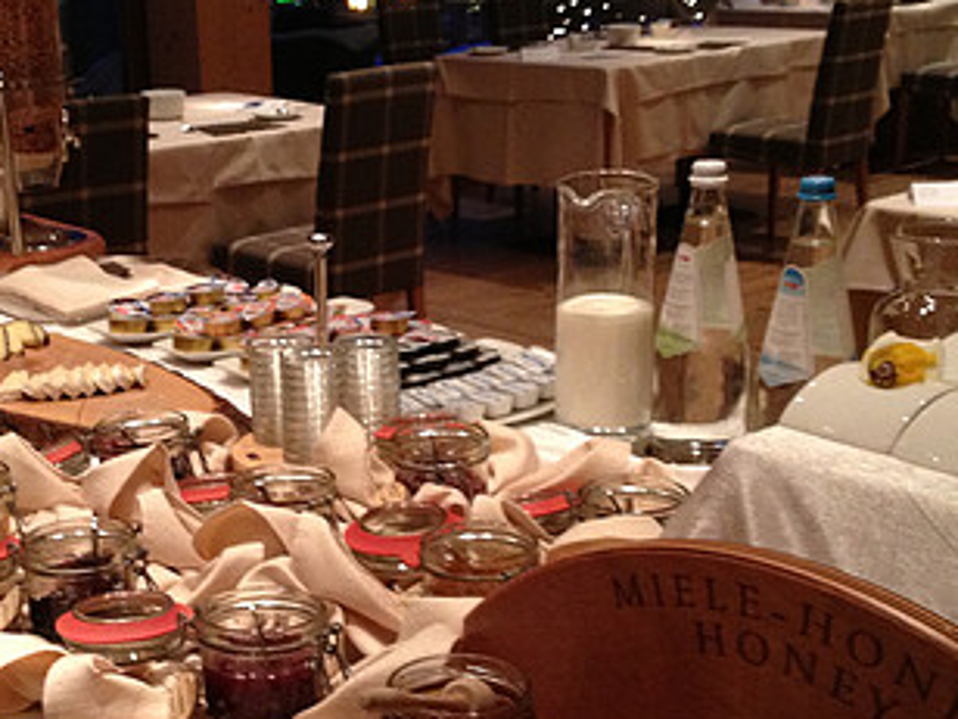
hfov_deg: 29.2
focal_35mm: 66
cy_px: 440
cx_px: 342
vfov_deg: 22.2
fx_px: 1827
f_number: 2.4
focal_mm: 4.28
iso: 250
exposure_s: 1/20
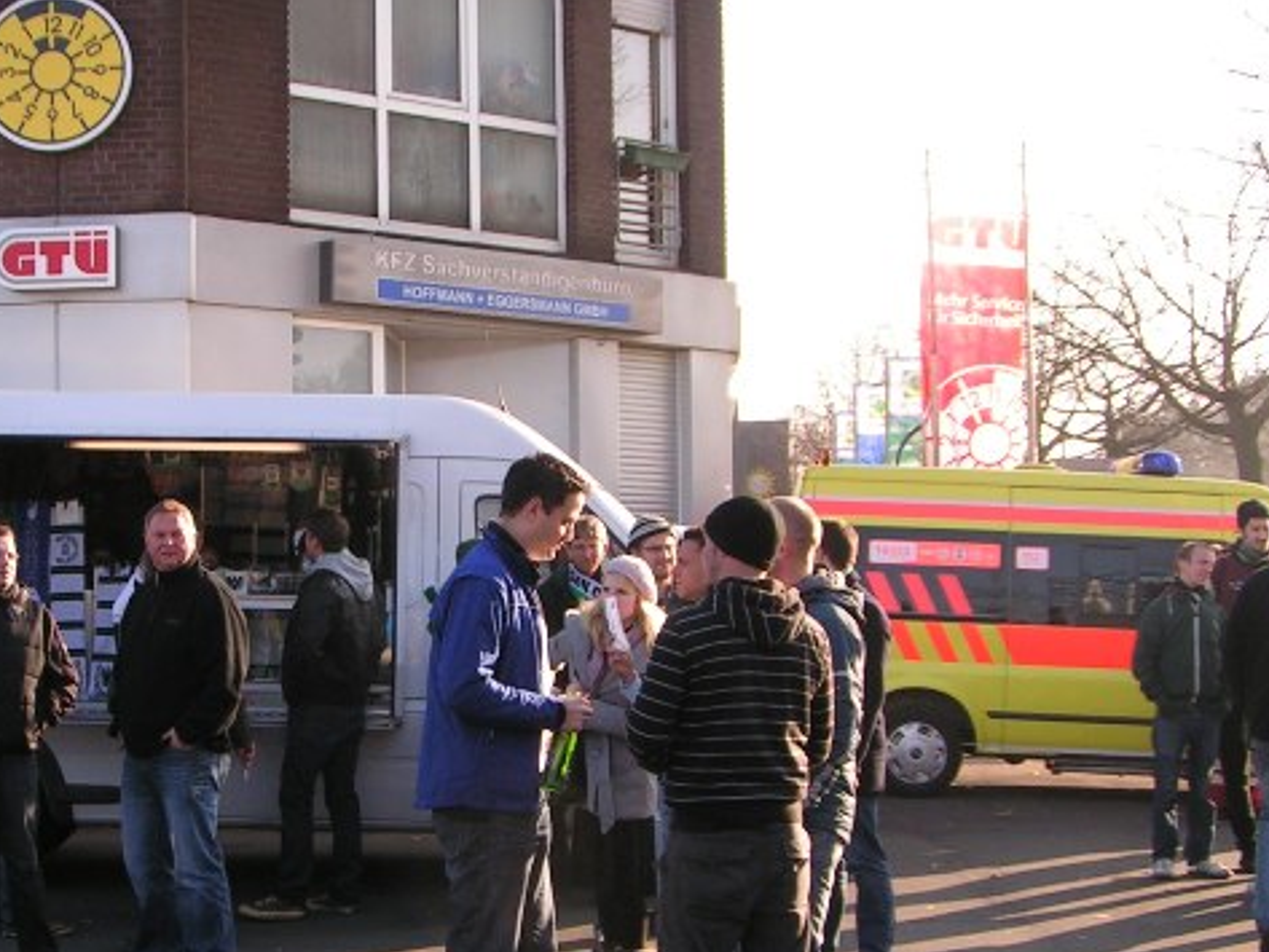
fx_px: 2420
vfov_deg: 22.2
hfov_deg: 29.0
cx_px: 325
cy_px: 566
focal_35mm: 66
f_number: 4.5
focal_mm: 6
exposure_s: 1/160
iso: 50
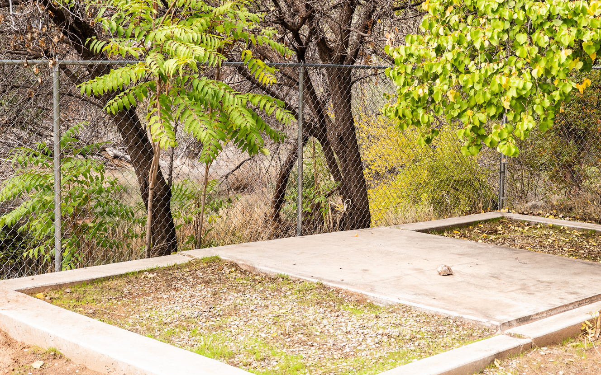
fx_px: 901
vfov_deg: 23.6
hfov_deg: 36.6
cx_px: 391
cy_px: 190
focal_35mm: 55
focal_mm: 35
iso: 200
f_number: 4
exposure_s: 1/160
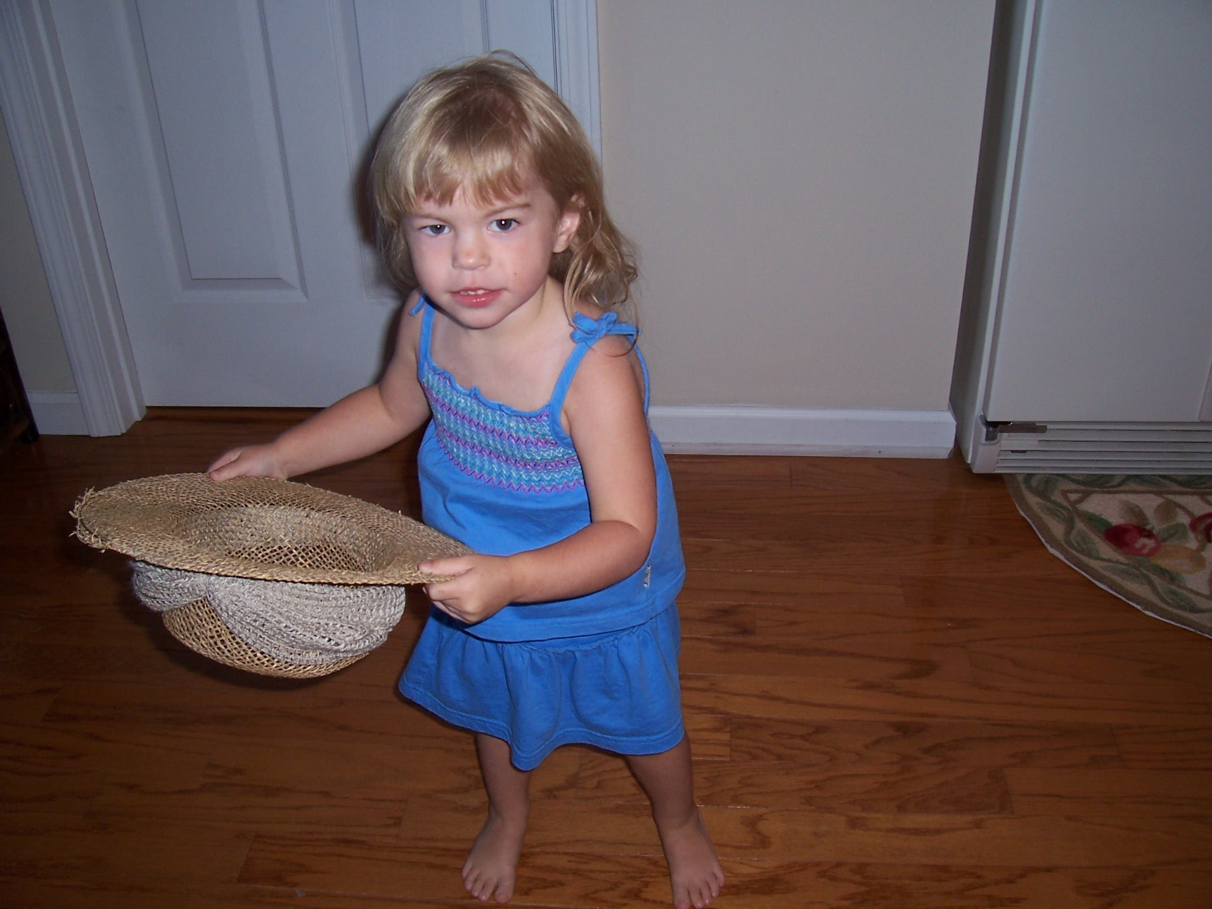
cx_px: 606
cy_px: 454
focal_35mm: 34
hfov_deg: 54.0
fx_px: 1190
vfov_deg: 41.8
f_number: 2.7
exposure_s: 1/60
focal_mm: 5.6
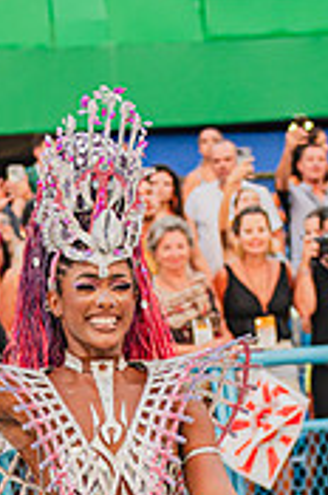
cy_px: 560
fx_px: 3005
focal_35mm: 219
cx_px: 106
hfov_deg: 6.2
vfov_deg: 9.3
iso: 1250
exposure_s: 1/400
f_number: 4.5
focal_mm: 85
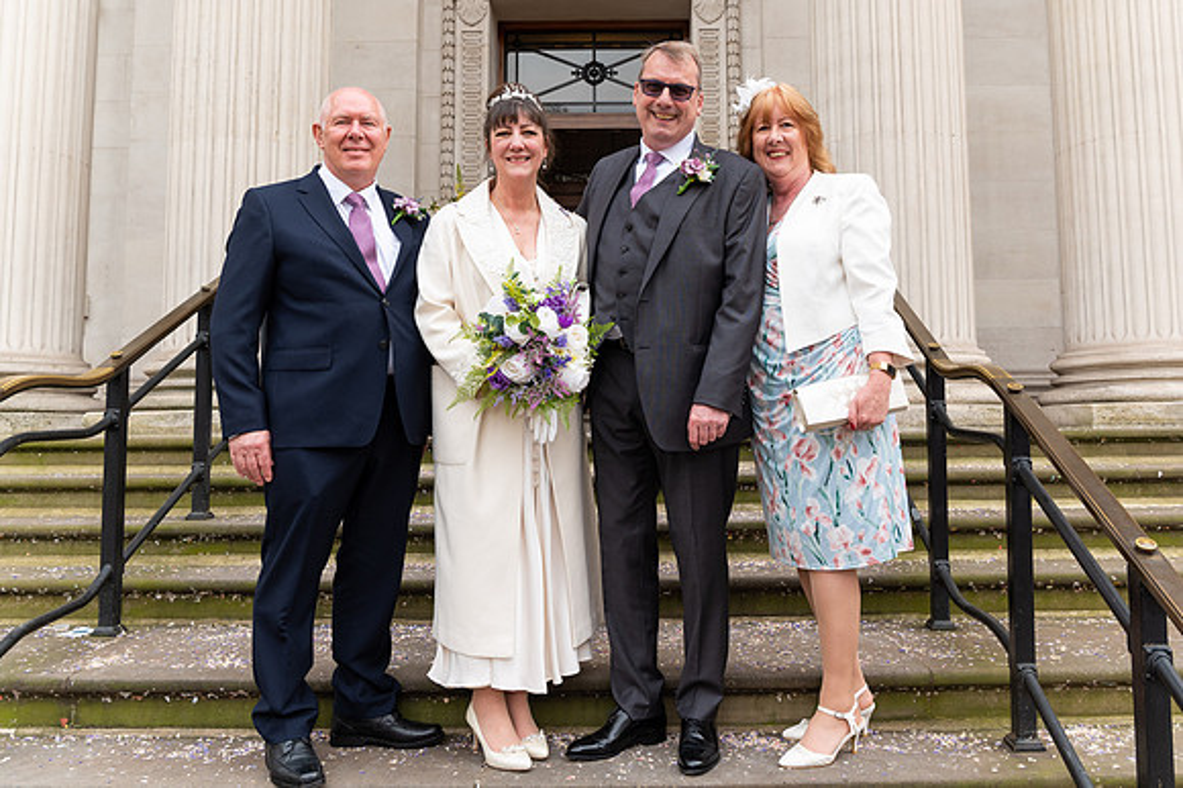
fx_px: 1019
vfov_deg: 42.2
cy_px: 352
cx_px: 642
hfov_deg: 60.2
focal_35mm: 31
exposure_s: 1/200
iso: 200
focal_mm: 27
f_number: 7.1
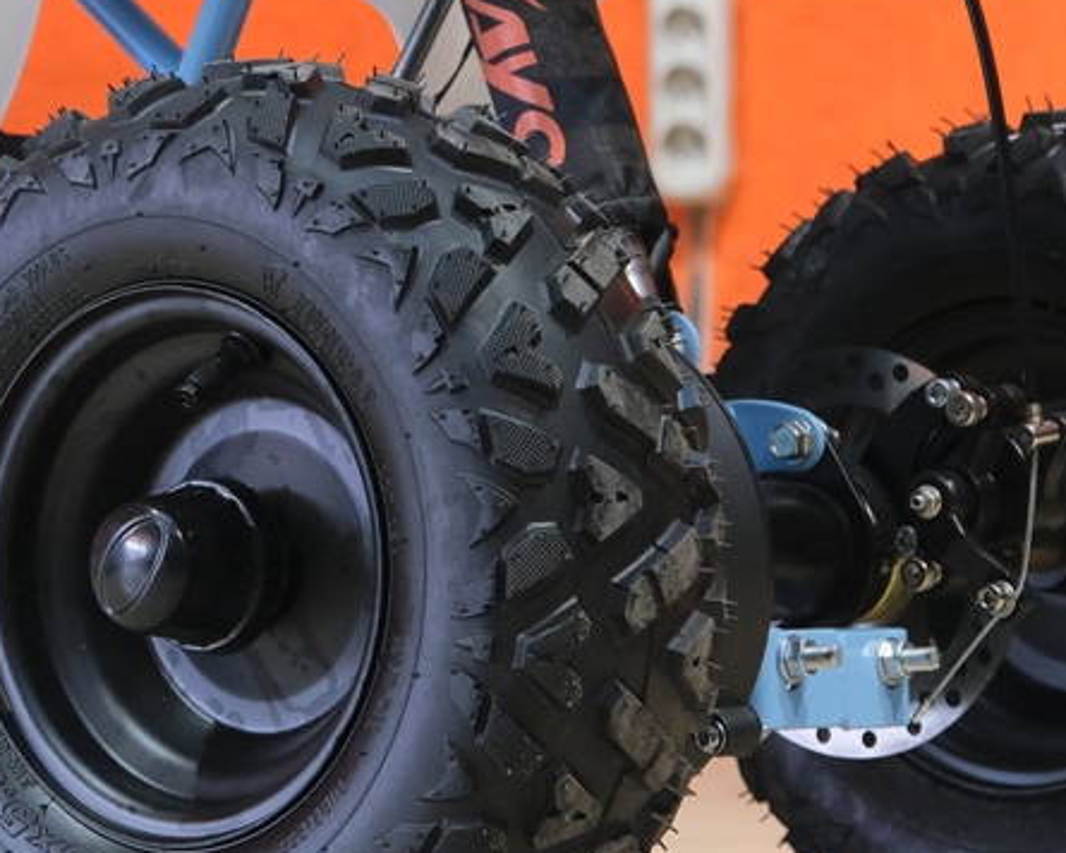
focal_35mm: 209
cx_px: 48
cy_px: -78
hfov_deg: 9.2
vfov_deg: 7.4
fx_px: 6594
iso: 1250
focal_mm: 41.1
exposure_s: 1/100
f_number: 4
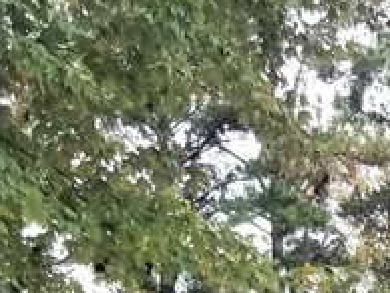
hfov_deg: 13.3
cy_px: 600
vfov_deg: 10.0
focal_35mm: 137
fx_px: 1545
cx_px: 637
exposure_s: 1/120
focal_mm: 4.25
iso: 64
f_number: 1.7
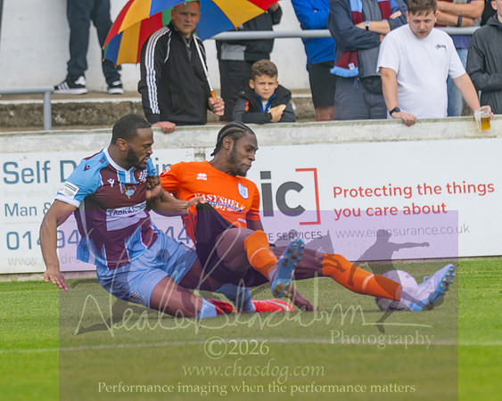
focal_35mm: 682
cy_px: 169
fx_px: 10126
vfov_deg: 2.3
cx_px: 121
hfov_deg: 2.8
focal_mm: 250
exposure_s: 1/1250
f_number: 2.8
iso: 500
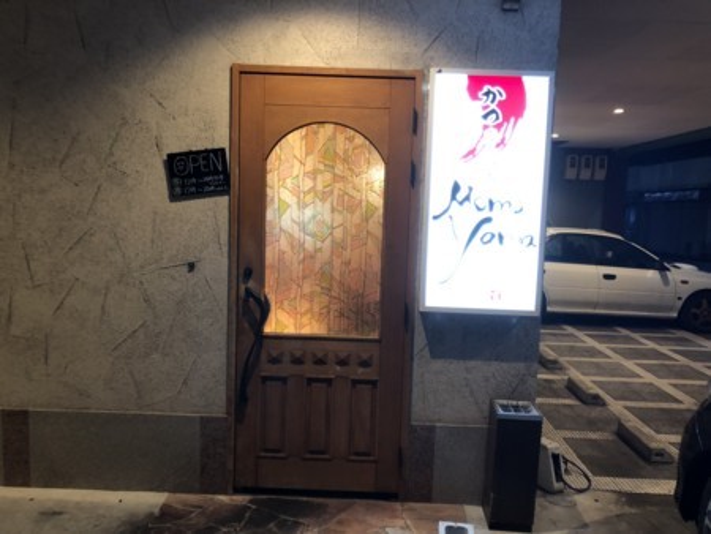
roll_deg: -2.3
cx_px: 356
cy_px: 267
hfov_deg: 63.4
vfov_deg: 49.8
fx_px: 575
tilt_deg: -4.1
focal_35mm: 28
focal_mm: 4
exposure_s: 1/9
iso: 100
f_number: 1.8
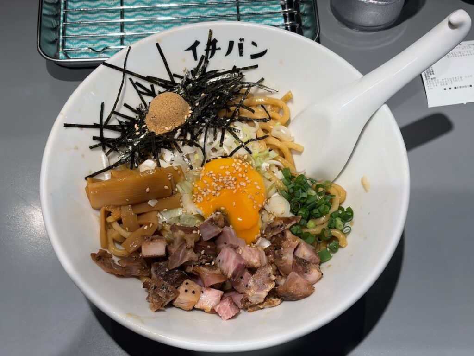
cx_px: 237
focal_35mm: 52
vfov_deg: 28.0
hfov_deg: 36.8
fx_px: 712
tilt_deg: -62.2
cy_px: 178
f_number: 1.6
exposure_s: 1/121
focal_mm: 5.96
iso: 25
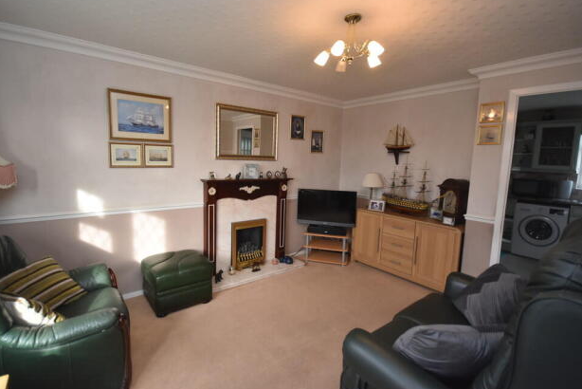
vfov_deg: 73.8
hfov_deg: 96.6
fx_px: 259
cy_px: 185
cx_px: 277
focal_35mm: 16
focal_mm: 10
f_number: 4
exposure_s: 1/125
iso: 800
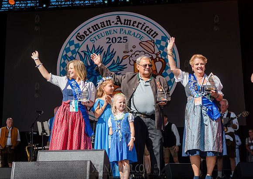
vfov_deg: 23.1
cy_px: 86
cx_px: 137
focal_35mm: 61
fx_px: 439
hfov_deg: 32.1
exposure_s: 1/1250
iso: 250
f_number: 3.5
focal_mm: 55
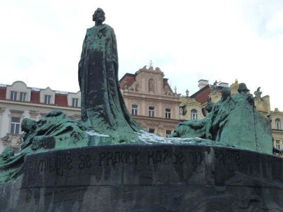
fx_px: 409
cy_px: 106
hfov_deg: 38.2
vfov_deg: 29.1
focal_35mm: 50
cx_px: 142
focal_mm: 5.7
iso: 125
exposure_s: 1/250
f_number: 4
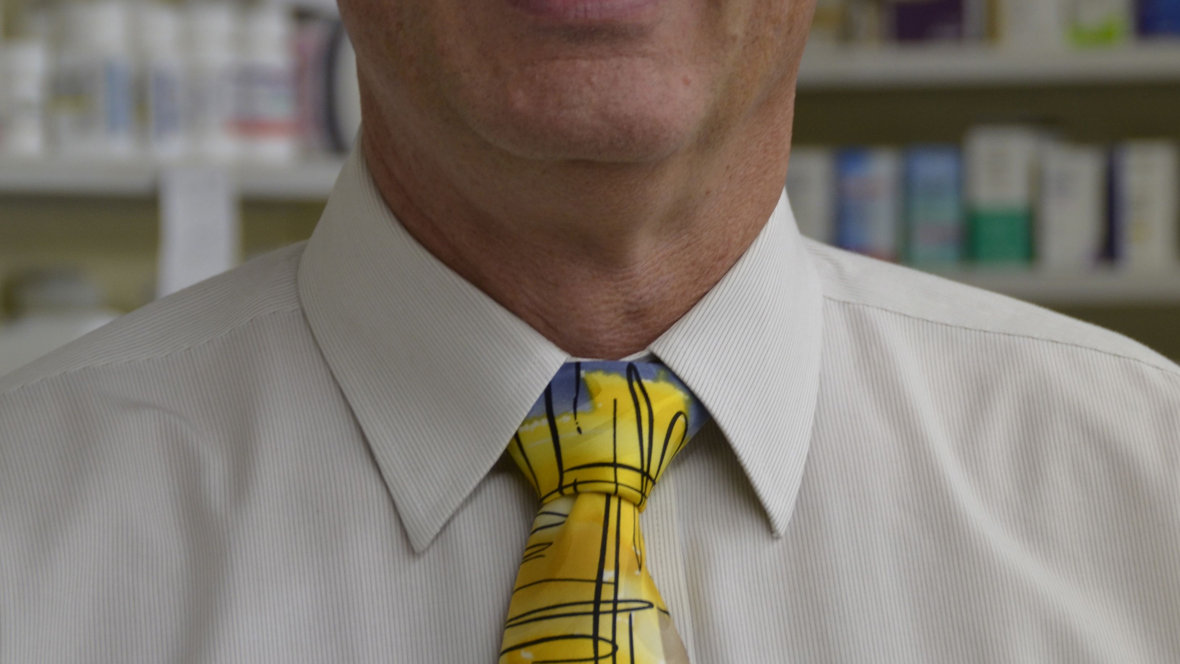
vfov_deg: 5.7
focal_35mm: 214
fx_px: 6696
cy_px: 47
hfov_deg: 10.1
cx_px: 592
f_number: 5.3
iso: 400
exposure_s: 1/80
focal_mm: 90
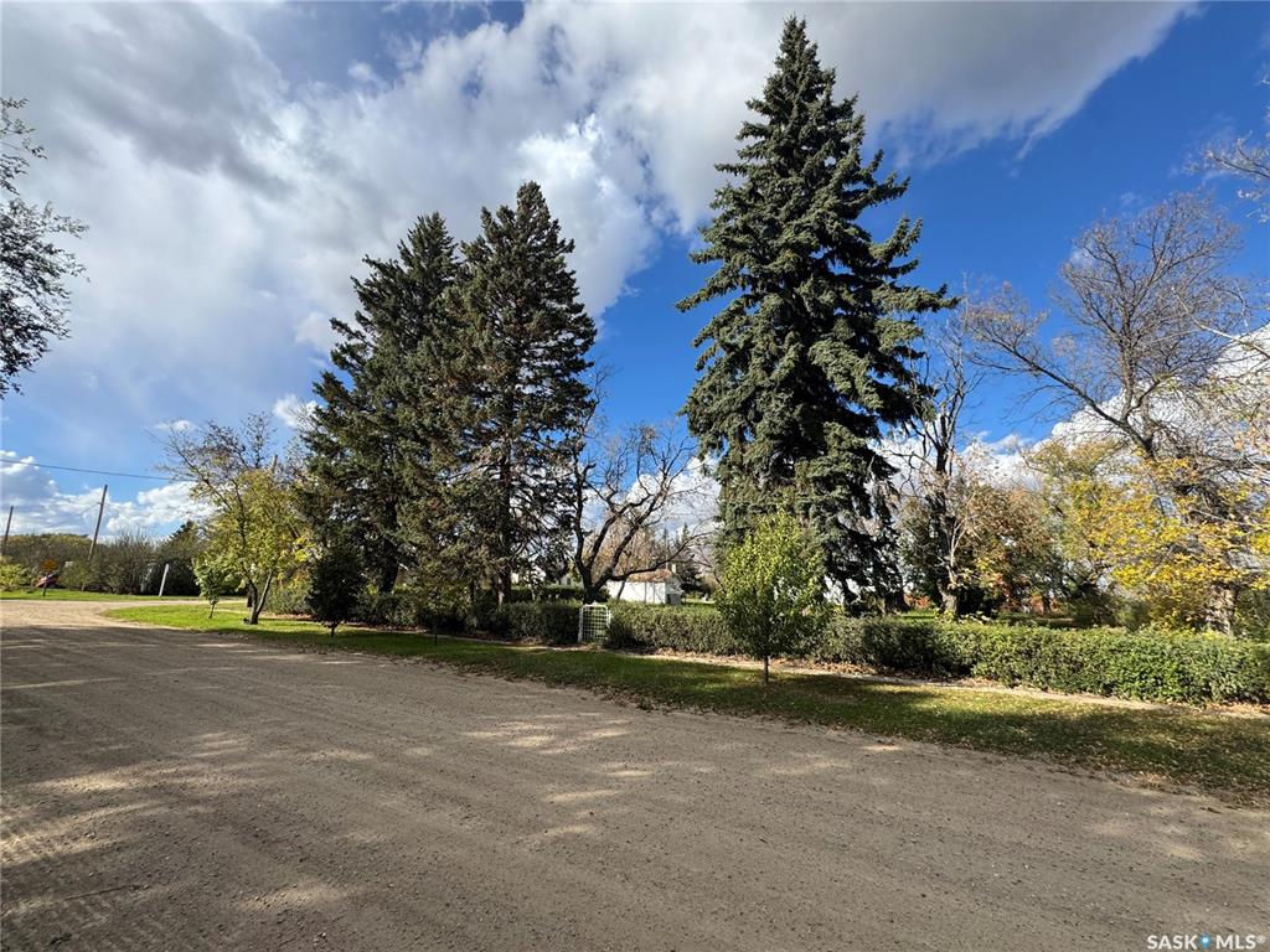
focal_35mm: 14
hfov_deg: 102.1
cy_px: 476
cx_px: 635
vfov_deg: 85.7
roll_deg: -1.2
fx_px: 514
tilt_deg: +13.2
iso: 50
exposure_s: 1/899
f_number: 2.2
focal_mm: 2.22
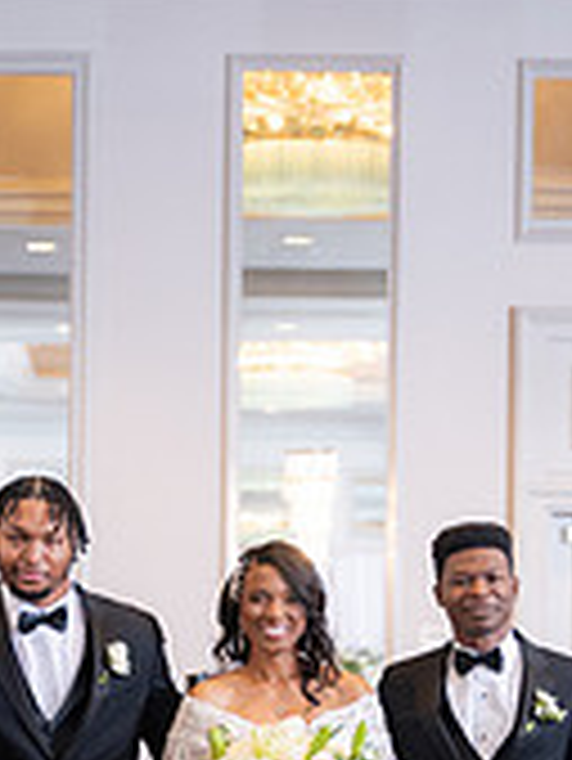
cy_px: 850
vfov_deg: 13.1
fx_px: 3257
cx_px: 259
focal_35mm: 148
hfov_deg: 10.0
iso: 2000
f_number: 2.8
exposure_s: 1/200
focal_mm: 58
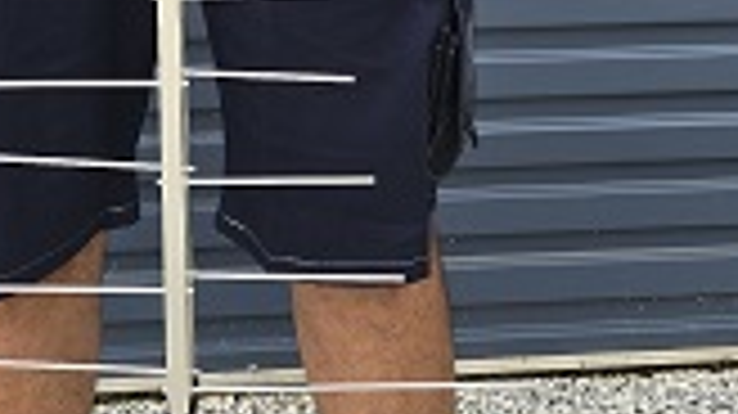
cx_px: 342
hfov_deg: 21.0
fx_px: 1995
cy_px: -594
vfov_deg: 10.2
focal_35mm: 102
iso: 32
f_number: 1.7
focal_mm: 6.3
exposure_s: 1/180
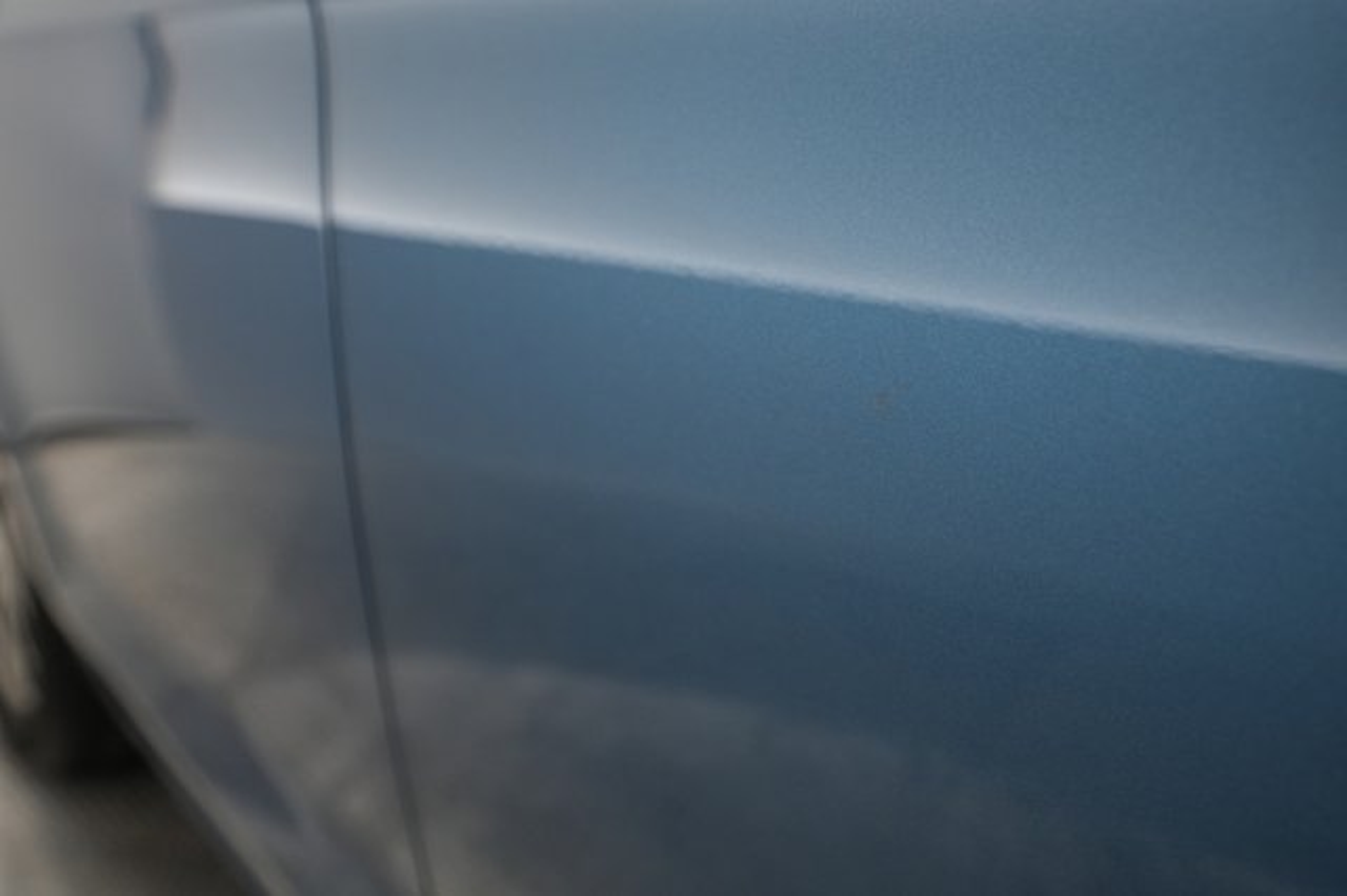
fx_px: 1047
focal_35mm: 28
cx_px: 674
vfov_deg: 46.4
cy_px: 448
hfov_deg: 65.5
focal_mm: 28
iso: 2000
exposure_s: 1/125
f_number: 4.5
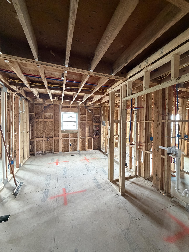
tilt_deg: -3.0
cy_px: 126
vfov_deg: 102.1
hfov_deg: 85.7
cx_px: 94
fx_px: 102
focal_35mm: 14
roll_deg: -0.7
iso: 640
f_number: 2.2
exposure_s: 1/60
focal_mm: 2.22
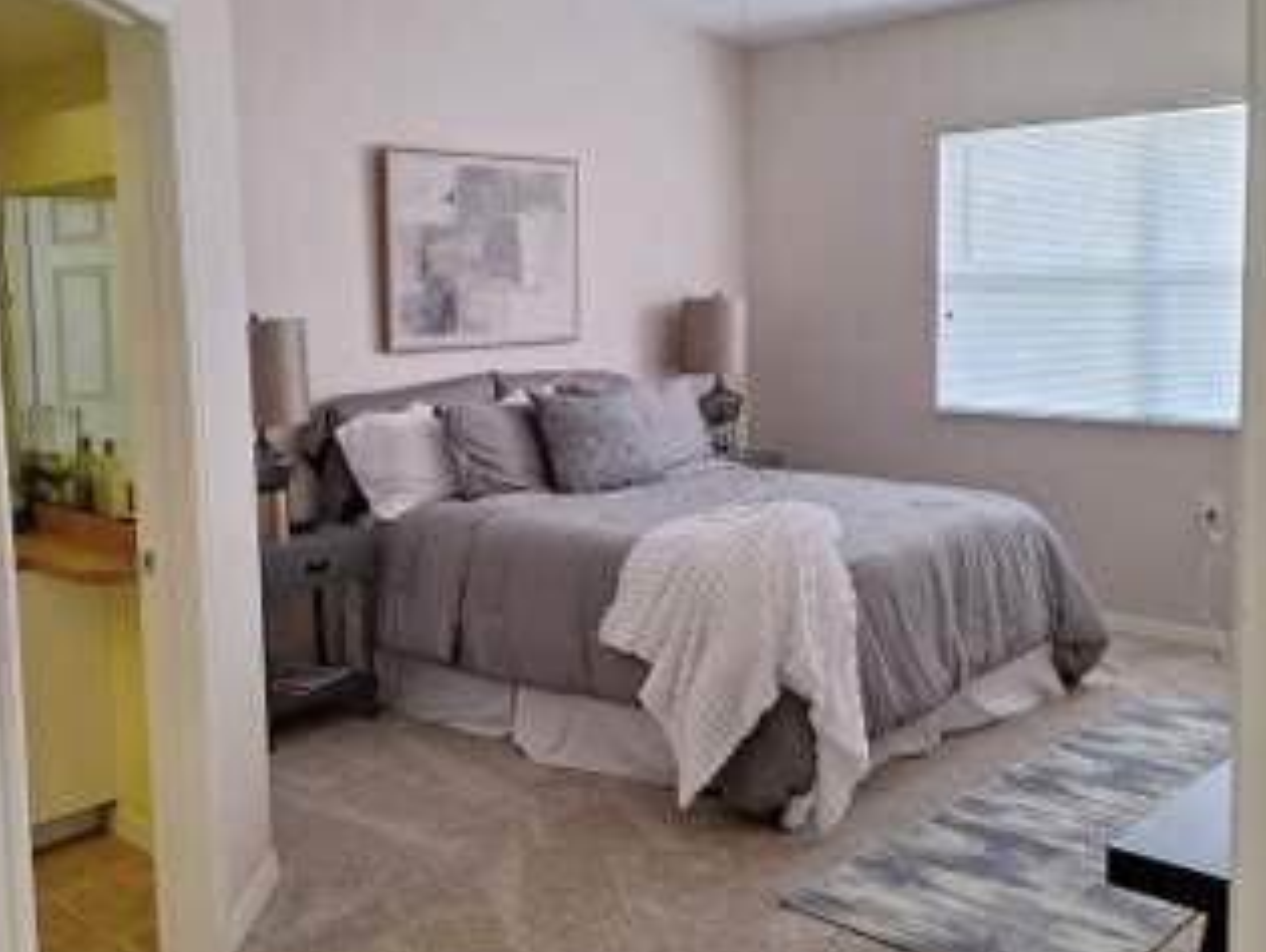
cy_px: 390
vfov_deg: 40.6
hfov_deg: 52.5
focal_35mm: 35
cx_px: 567
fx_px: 1282
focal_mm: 5.54
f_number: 1.8
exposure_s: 1/40
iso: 100
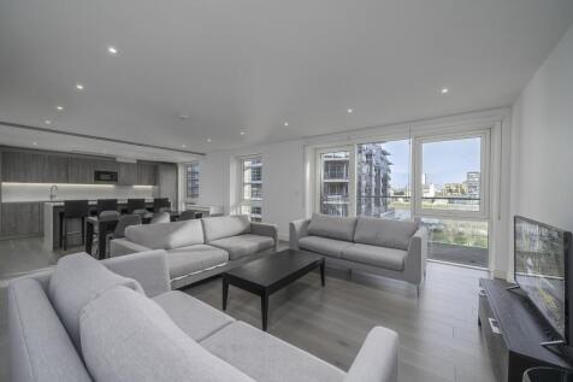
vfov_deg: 85.4
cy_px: 191
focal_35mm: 13
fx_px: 207
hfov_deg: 108.3
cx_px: 286
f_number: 8
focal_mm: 13
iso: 320
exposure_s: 1/100
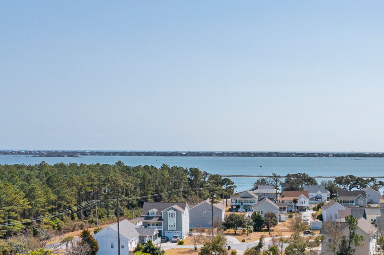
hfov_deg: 31.9
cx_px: 317
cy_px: 245
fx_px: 650
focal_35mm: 61
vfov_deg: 21.6
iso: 100
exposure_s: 1/640
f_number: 7.1
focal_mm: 10.26
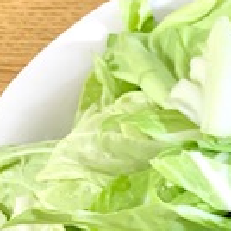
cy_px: 300
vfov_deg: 15.1
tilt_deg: -70.3
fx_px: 830
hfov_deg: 13.6
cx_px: 460
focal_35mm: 110
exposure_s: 1/40
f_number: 1.8
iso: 400
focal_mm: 4.25
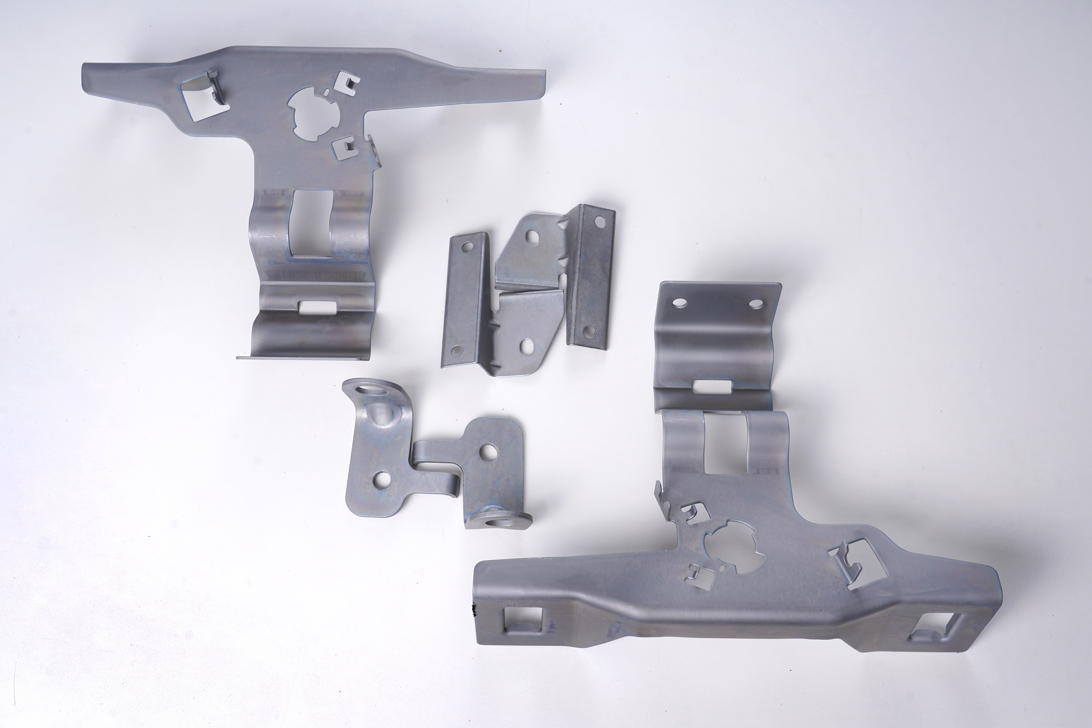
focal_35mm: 37
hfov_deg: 51.9
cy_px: 364
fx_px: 1122
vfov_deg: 35.9
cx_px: 546
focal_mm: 37
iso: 100
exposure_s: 1/160
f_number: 11
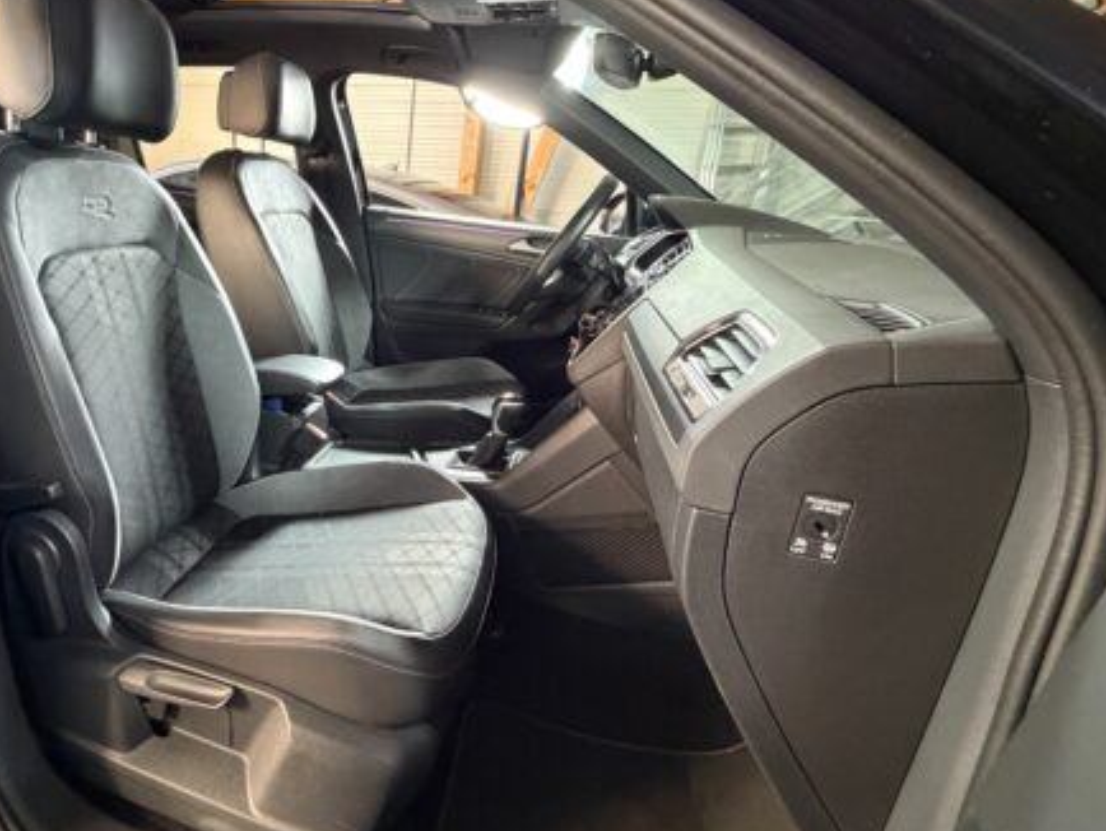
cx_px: 352
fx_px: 639
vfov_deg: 65.8
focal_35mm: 20
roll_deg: -3.5
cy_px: 371
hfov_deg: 78.5
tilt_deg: -16.4
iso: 800
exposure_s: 1/50
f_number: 2.2
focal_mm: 2.22
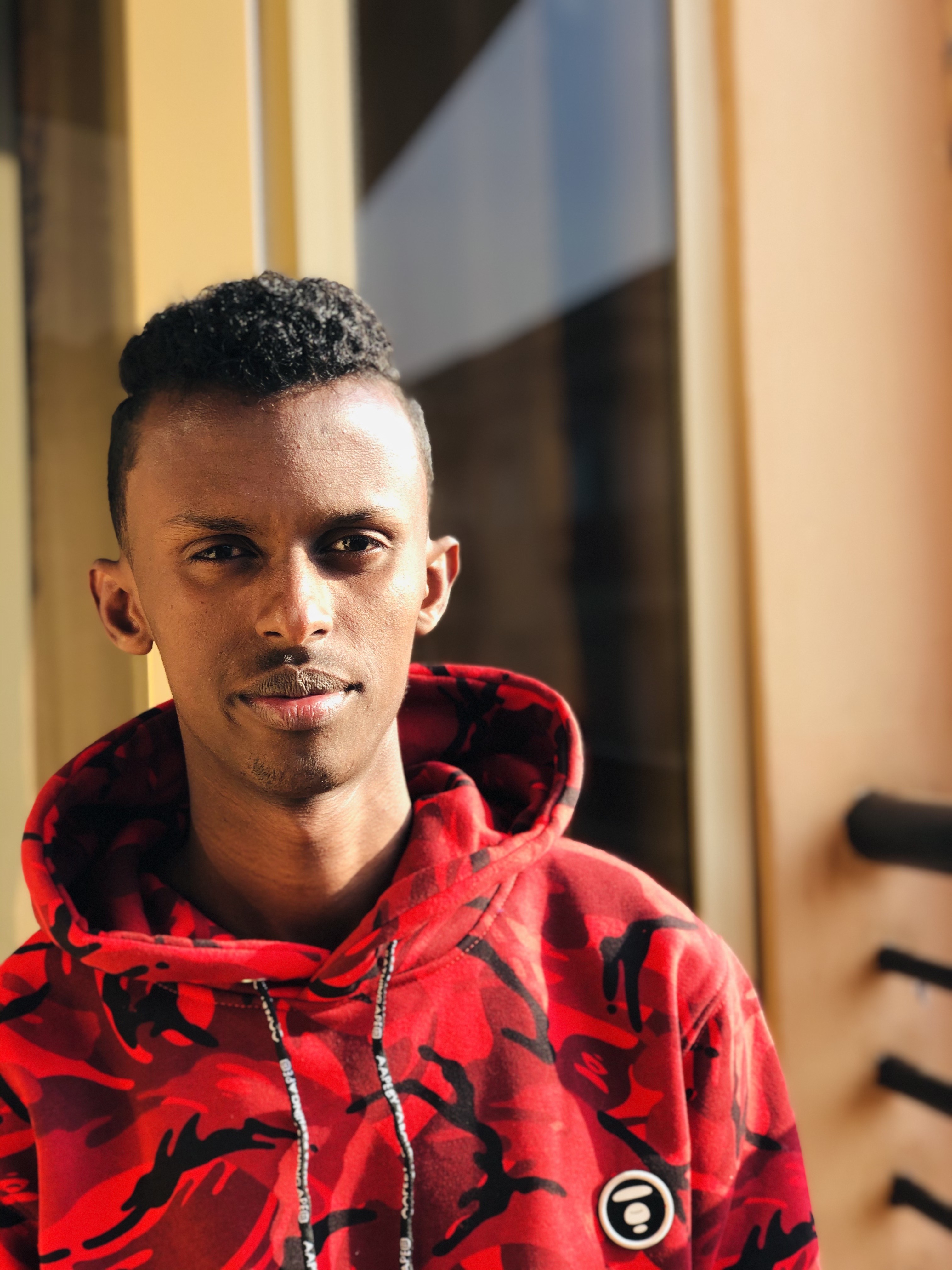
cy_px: 635
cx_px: 476
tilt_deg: +1.9
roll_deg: +1.7
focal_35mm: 52
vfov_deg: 36.8
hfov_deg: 28.0
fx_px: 1907
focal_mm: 6
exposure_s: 1/120
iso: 16
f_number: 2.4
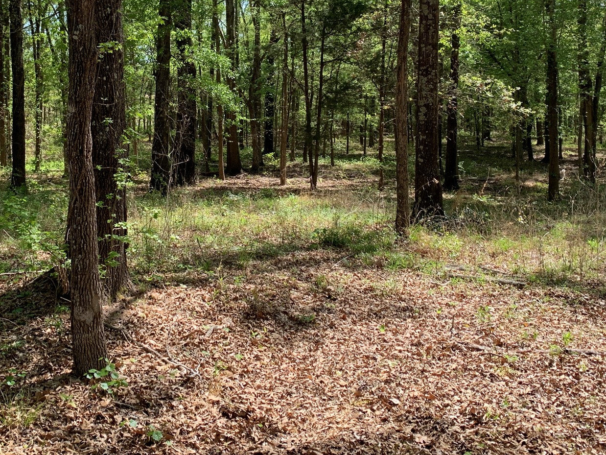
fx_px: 753
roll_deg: -1.2
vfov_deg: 33.1
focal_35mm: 43
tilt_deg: -1.4
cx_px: 239
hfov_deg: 43.6
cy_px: 128
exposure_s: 1/529
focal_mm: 4.25
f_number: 1.8
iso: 25
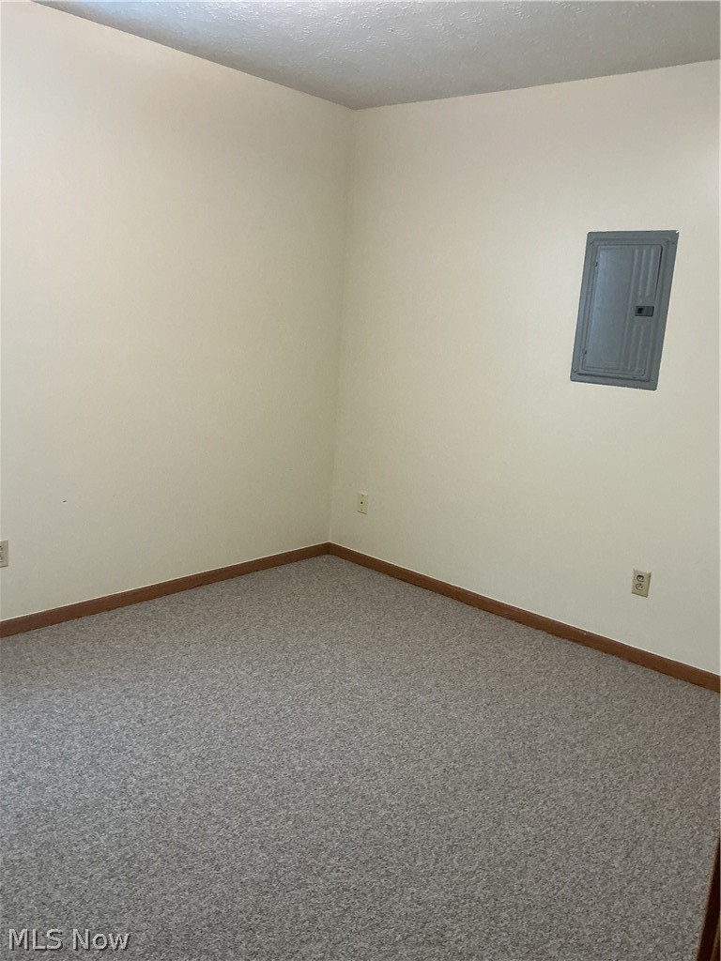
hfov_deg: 48.2
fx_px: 805
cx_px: 360
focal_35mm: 29
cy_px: 480
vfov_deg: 61.7
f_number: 1.8
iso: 100
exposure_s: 1/60
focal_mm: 3
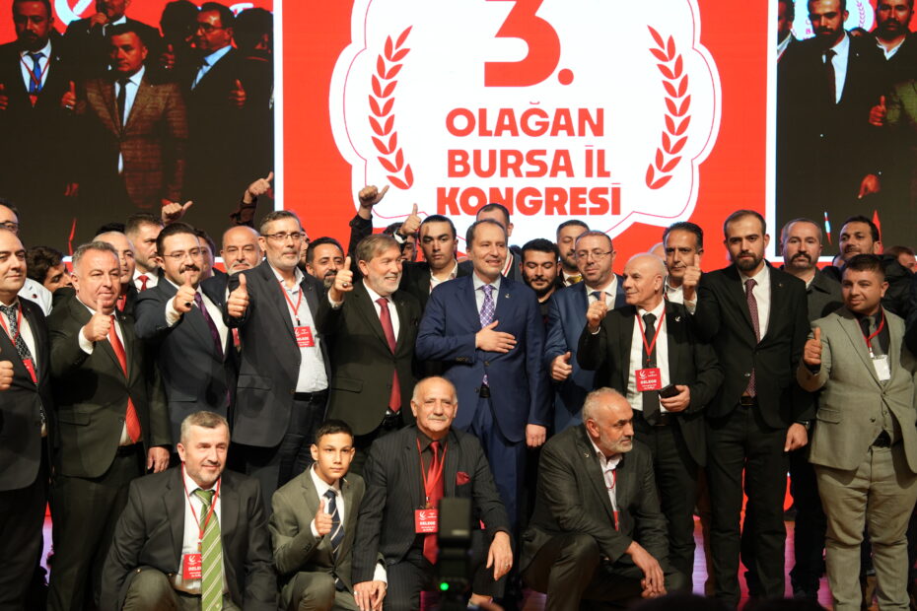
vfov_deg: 24.2
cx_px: 458
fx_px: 1426
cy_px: 306
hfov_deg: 35.6
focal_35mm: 56
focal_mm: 56
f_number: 2.8
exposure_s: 1/100
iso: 800
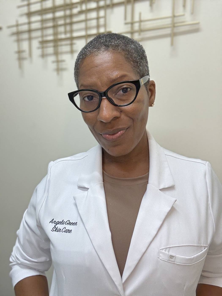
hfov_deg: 46.8
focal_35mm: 30
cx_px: 111
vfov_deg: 60.0
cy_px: 148
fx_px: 257
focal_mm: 2.69
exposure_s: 1/76
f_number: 1.9
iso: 80
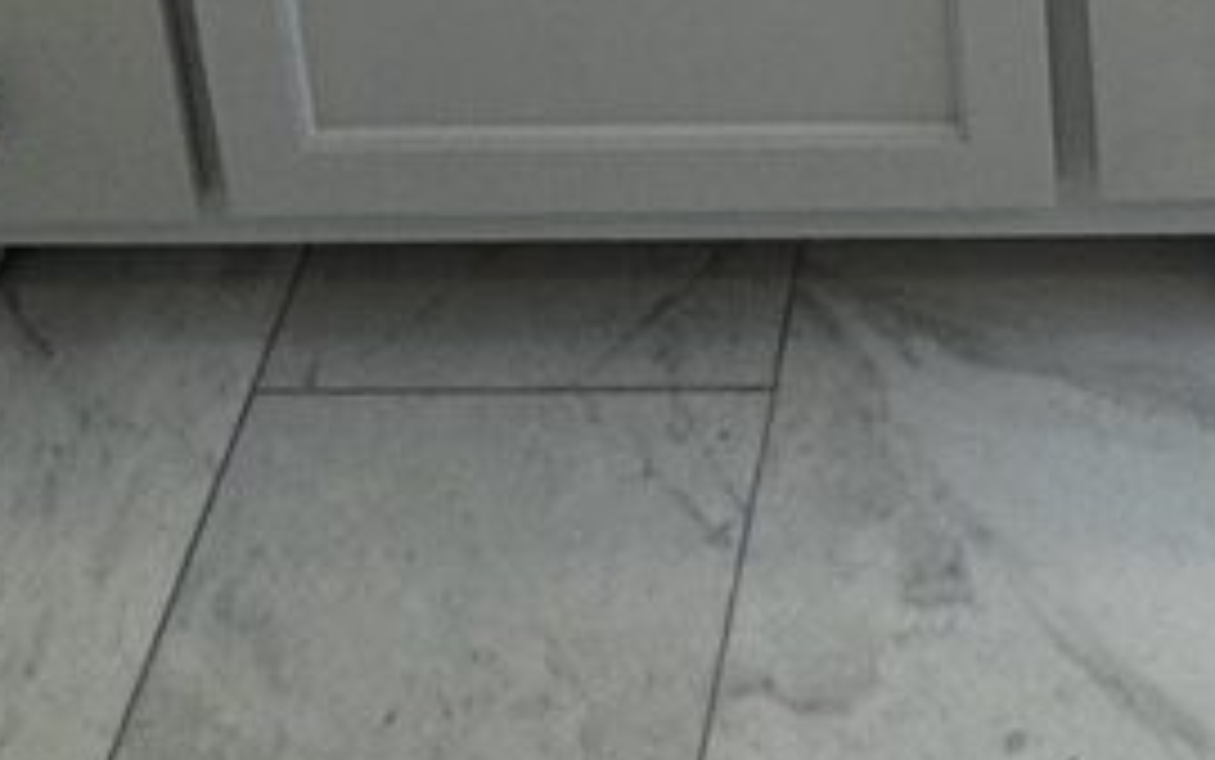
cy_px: -1448
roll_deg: +2.2
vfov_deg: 10.7
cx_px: 1300
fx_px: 2915
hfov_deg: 22.4
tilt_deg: -16.9
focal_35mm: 88
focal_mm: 2.22
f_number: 2.2
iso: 125
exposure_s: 1/120
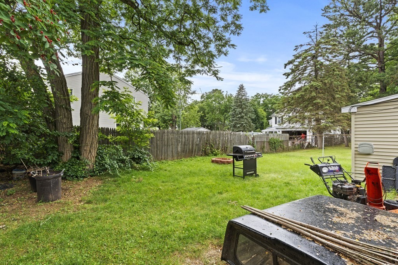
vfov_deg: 70.5
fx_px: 188
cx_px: 199
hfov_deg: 93.3
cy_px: 132
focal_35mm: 17
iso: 64
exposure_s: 1
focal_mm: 17
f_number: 16
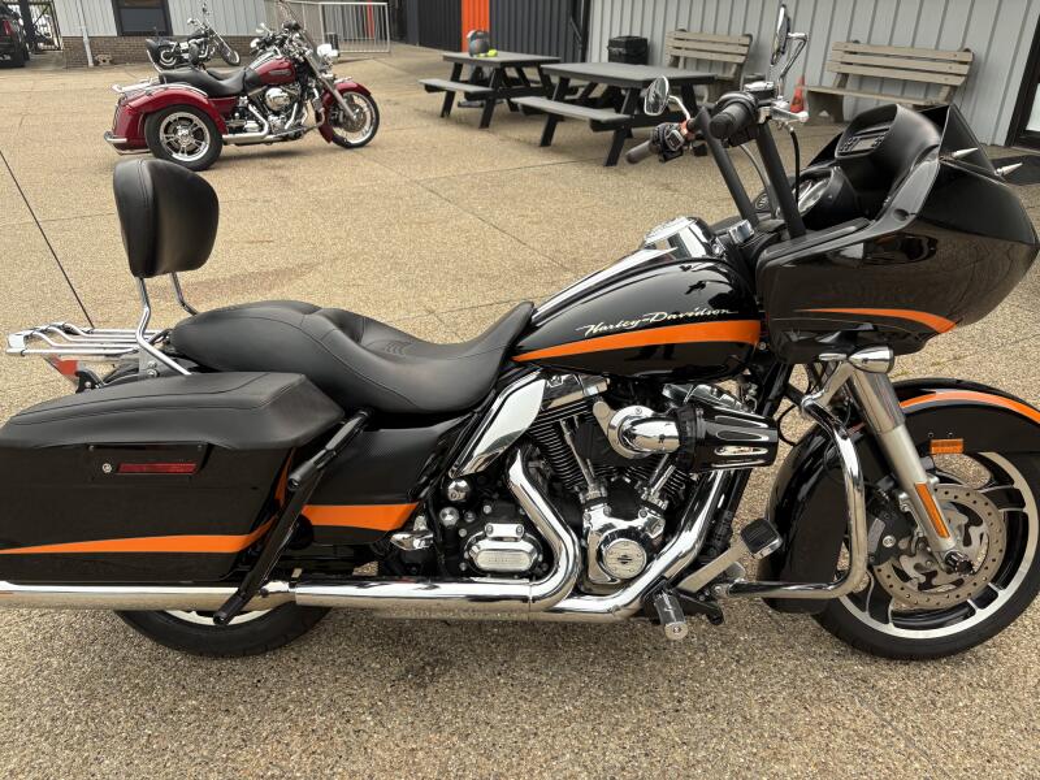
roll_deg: -1.7
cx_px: 520
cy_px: 390
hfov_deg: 67.3
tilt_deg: -24.2
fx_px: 781
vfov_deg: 53.1
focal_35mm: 26
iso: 50
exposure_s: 1/1196
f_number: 1.6
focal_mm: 5.96
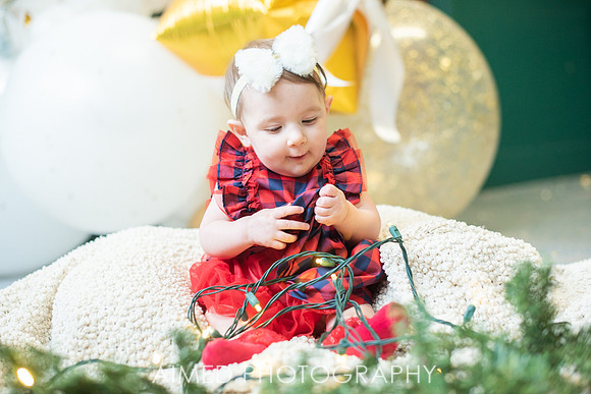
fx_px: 870
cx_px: 296
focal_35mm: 53
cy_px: 197
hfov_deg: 37.5
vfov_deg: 25.5
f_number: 2.5
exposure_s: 1/250
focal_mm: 50
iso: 500
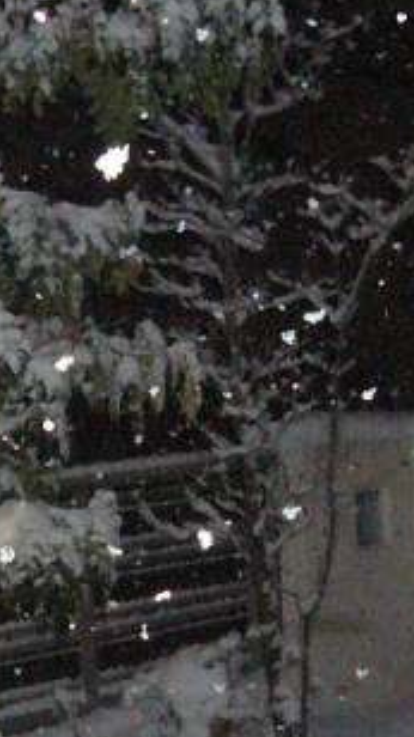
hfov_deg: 10.4
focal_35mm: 116
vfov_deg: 18.1
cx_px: 129
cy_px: 699
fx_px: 2266
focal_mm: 4.6
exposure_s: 1/30
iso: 400
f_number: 2.8
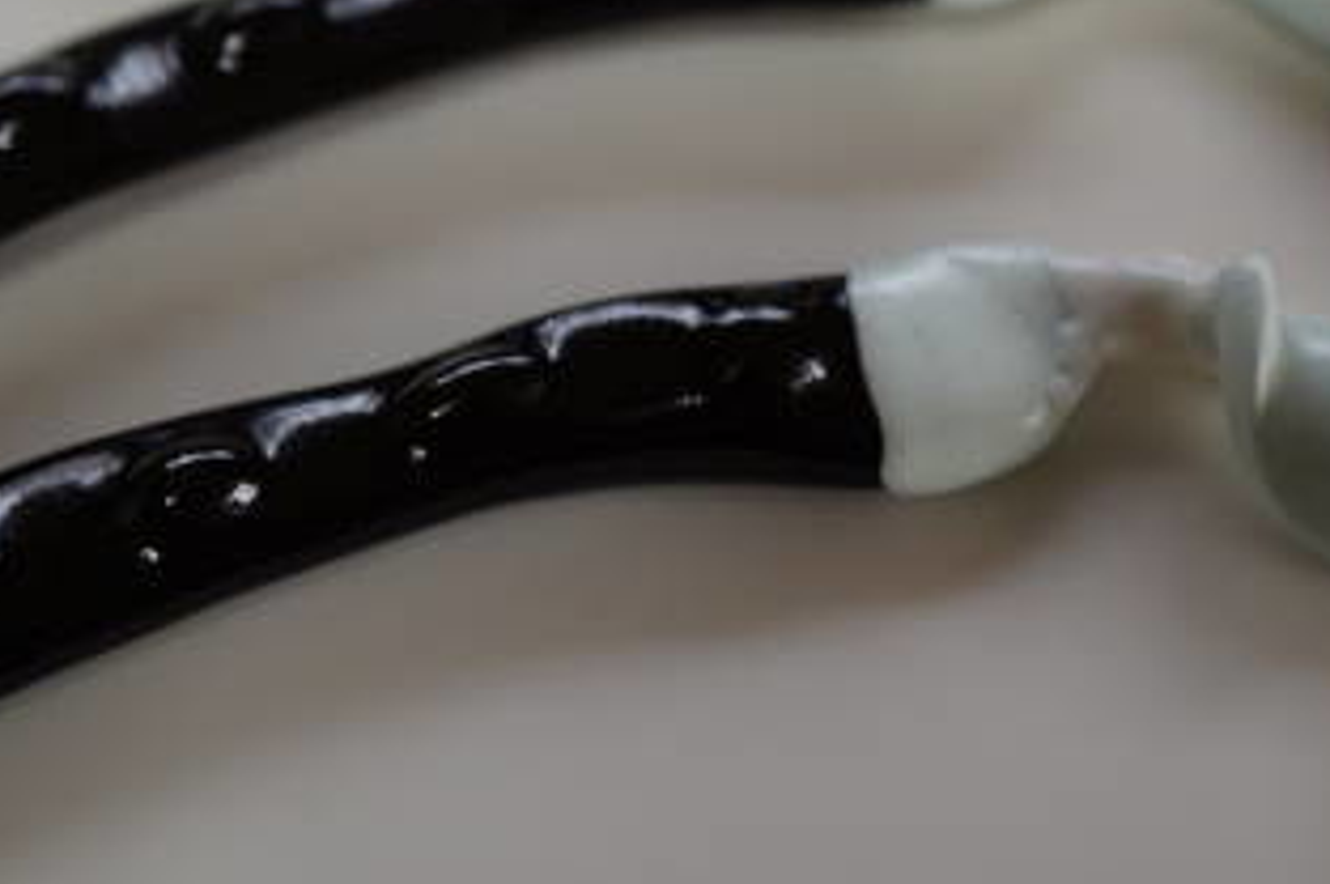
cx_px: 846
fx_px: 3395
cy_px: 198
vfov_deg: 14.8
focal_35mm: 92
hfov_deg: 22.1
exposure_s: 1/60
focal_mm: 30
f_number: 4
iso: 500
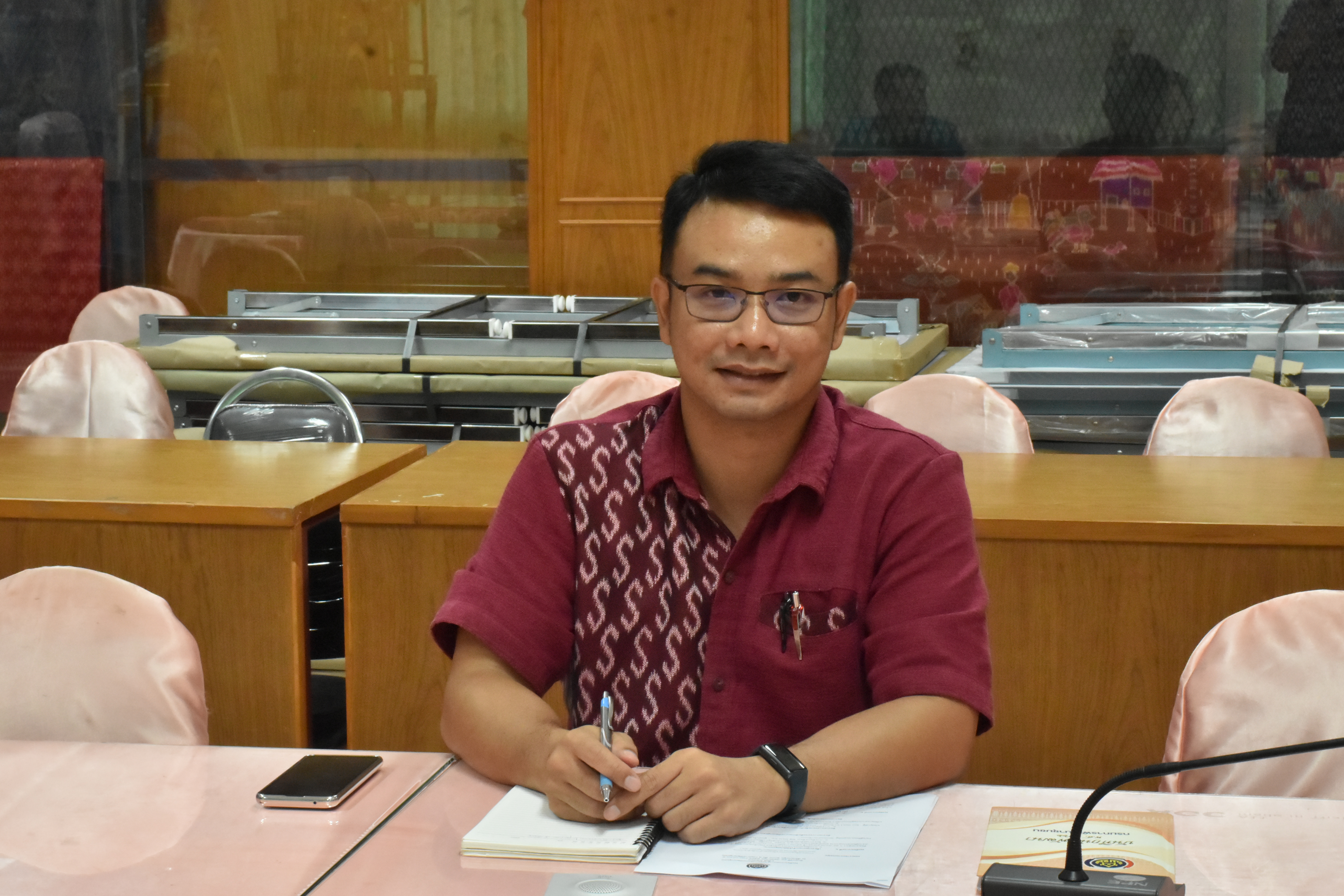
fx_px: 2912
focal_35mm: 78
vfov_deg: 17.5
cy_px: 448
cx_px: 672
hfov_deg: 26.0
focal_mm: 52
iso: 3200
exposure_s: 1/20
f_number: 20
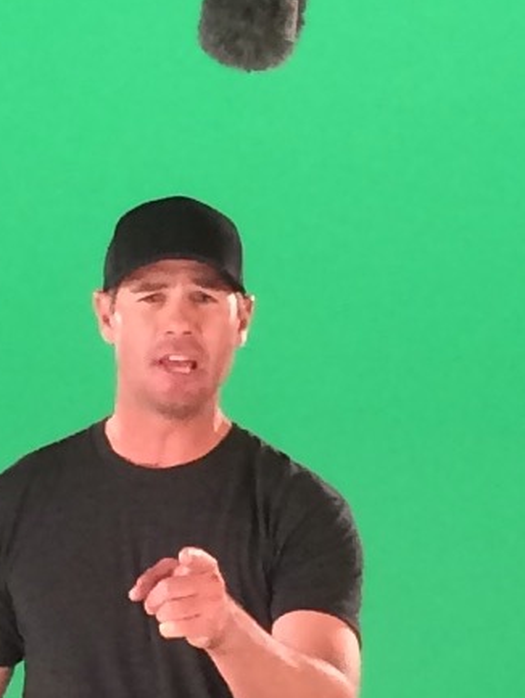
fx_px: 1212
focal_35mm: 60
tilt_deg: -8.3
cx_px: 158
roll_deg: +0.4
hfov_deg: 24.3
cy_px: 429
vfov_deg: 32.0
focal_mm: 4.15
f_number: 2.2
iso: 160
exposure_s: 1/30
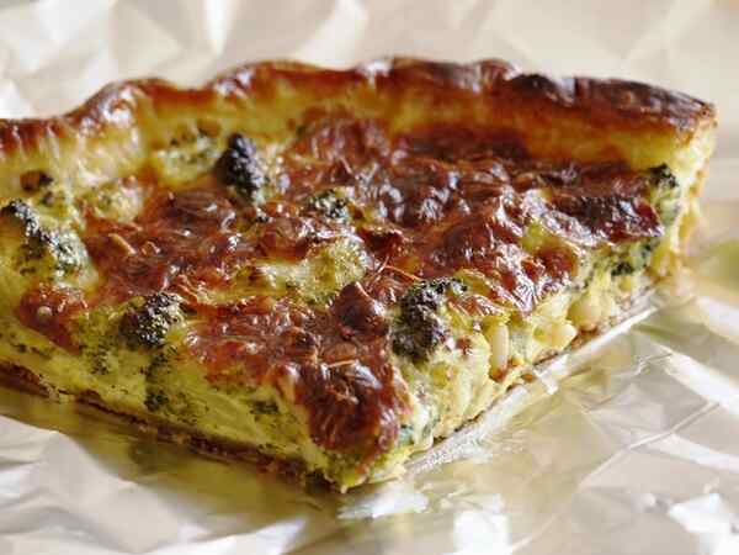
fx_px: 1921
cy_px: 278
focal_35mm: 90
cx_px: 370
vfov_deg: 16.4
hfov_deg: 21.8
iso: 200
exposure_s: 1/20
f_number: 4.5
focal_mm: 45
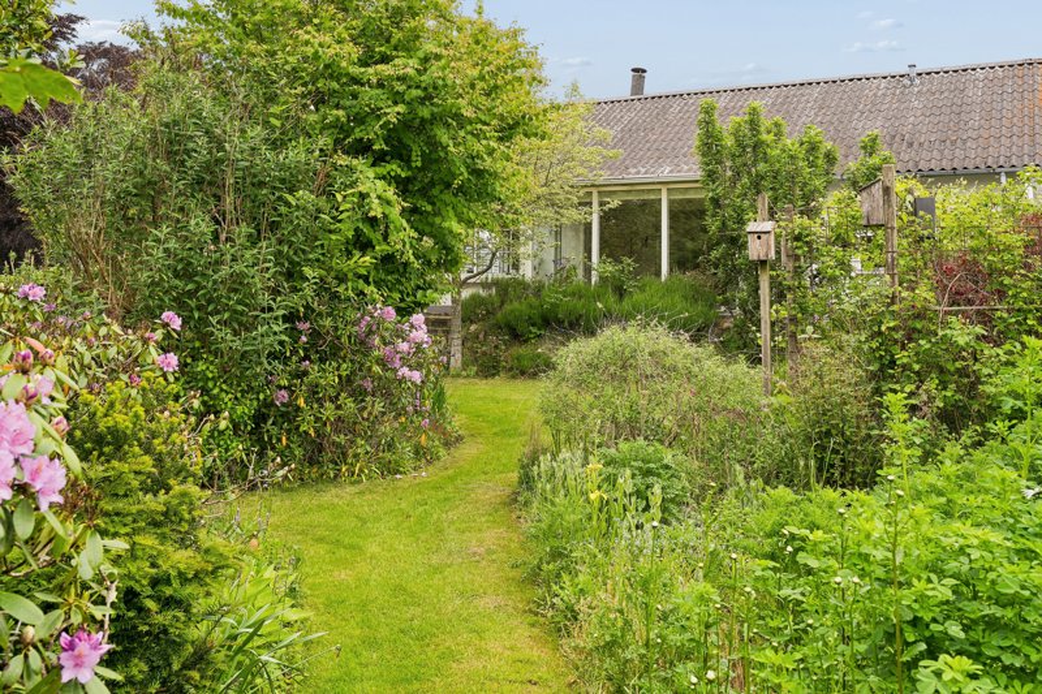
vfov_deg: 39.4
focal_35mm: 34
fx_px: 969
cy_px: 347
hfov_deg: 56.5
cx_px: 521
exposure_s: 1/60
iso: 200
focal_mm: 33.5
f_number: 8
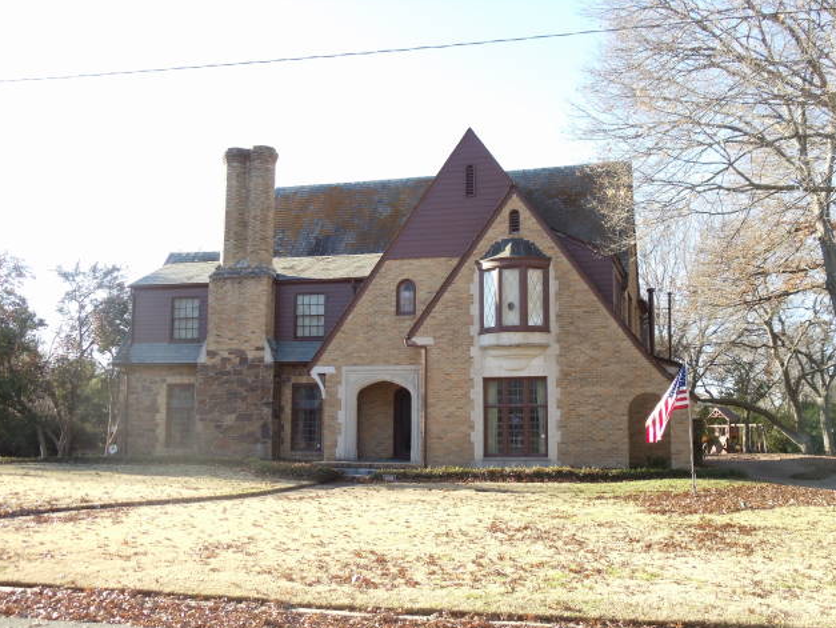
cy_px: 315
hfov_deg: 37.5
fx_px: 1232
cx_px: 420
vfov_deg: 28.6
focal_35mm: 51
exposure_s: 1/160
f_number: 3.7
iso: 100
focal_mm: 6.81
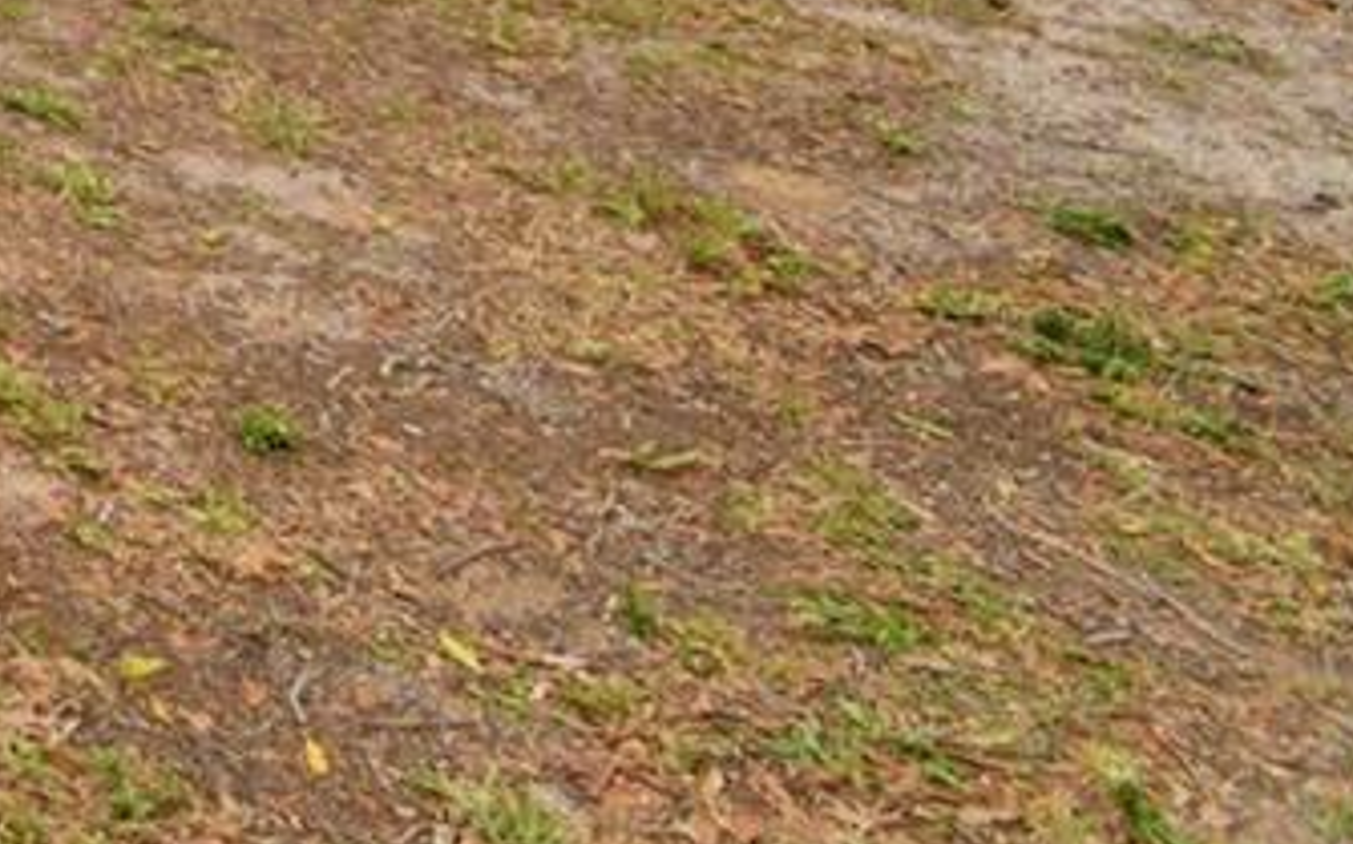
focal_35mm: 73
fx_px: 2690
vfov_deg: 14.0
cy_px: -997
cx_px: -1567
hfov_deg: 17.1
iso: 100
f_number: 4.5
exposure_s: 1/800
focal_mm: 10
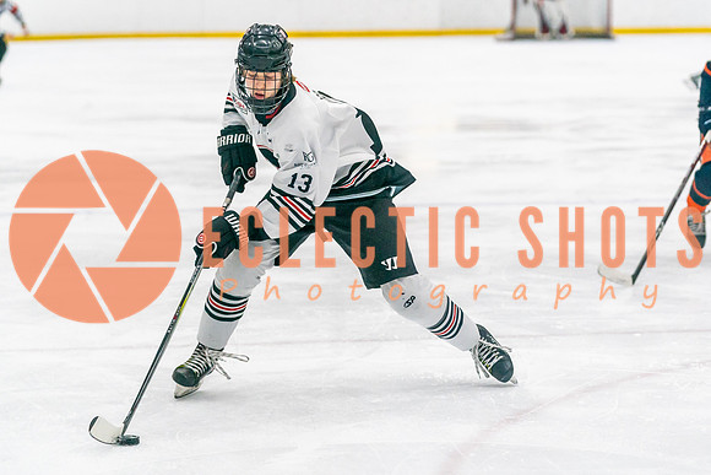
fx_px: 2758
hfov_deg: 14.7
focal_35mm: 140
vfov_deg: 9.8
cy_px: 219
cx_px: 355
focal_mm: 102
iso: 3200
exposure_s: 1/1250
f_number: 2.8
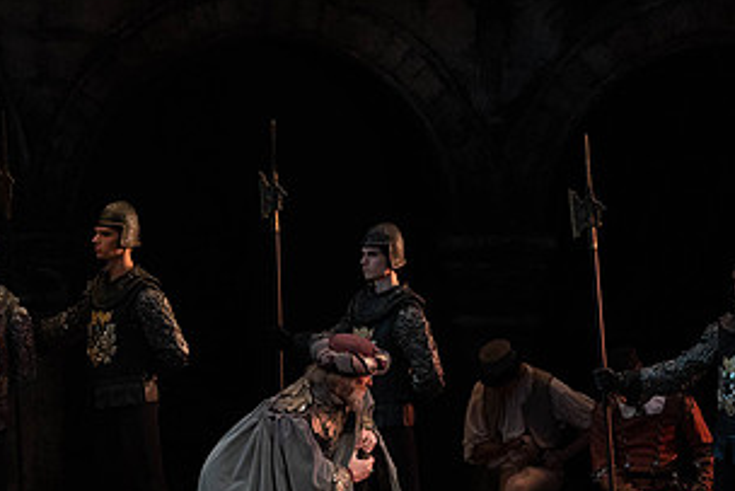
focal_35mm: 431
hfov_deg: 4.8
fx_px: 8803
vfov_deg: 3.2
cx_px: 573
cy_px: 294
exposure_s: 1/320
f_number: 7.1
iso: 6400
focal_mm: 226
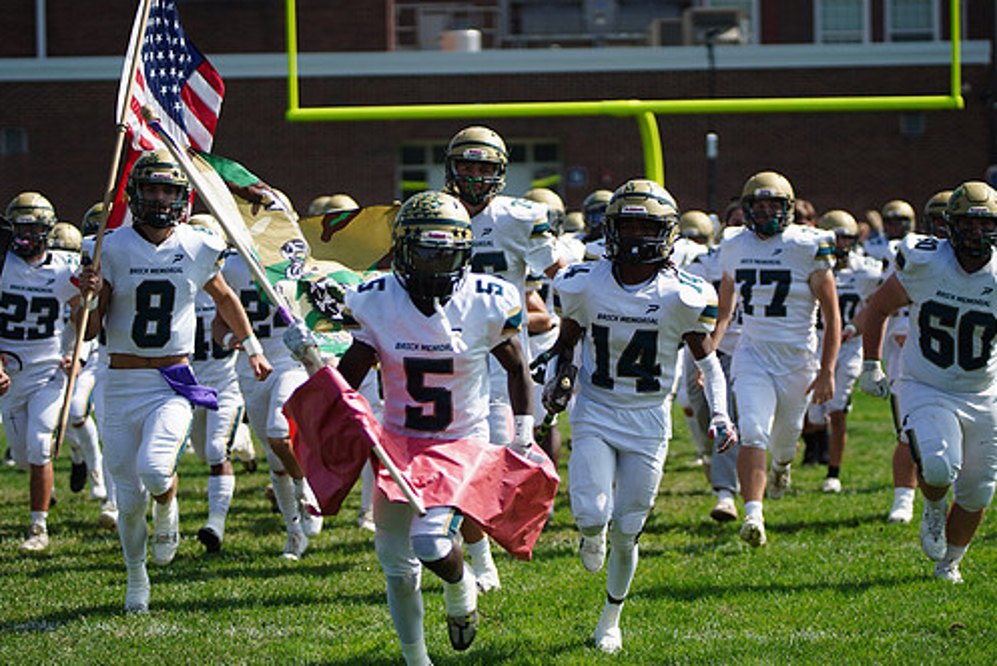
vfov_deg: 9.8
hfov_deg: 14.6
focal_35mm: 140
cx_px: 487
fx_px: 3879
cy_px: 314
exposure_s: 1/5000
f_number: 2.8
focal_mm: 120
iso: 400
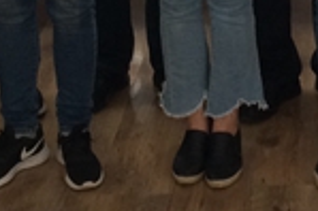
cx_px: 241
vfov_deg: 8.6
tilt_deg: -3.0
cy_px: -321
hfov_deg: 14.4
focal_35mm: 142
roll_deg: +2.2
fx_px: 1253
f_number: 2.2
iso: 80
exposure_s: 1/33
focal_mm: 4.15
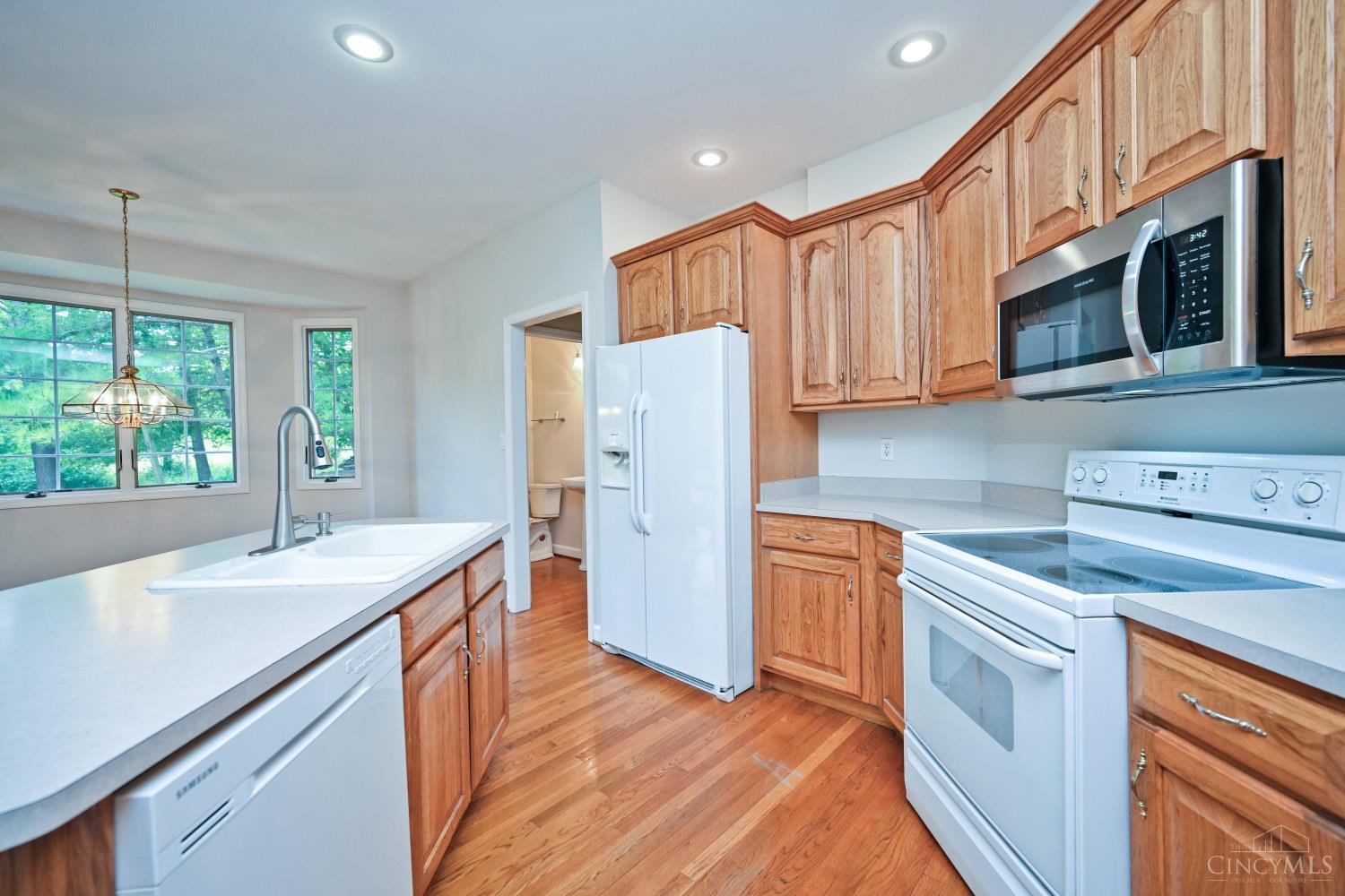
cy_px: 448
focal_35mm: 14
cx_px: 672
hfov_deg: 104.3
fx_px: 523
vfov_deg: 81.2
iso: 280
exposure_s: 1/60
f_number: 4
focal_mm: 14
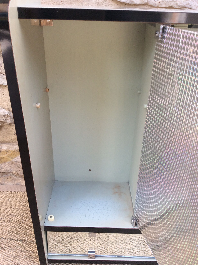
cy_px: 132
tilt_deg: -28.3
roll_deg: -2.6
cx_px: 99
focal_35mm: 32
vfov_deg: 56.9
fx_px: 245
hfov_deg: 44.1
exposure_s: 1/146
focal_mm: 3.3
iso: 32
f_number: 2.4
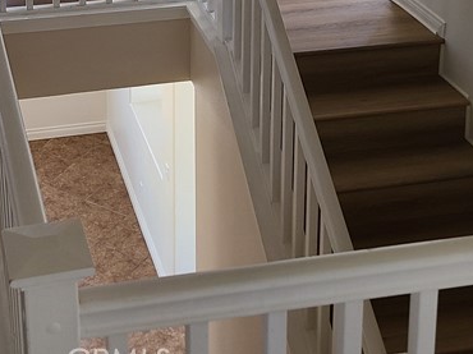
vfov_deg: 18.9
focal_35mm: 72
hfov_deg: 26.8
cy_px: -112
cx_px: 132
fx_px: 983
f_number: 1.8
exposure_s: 1/60
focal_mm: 5.4
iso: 125
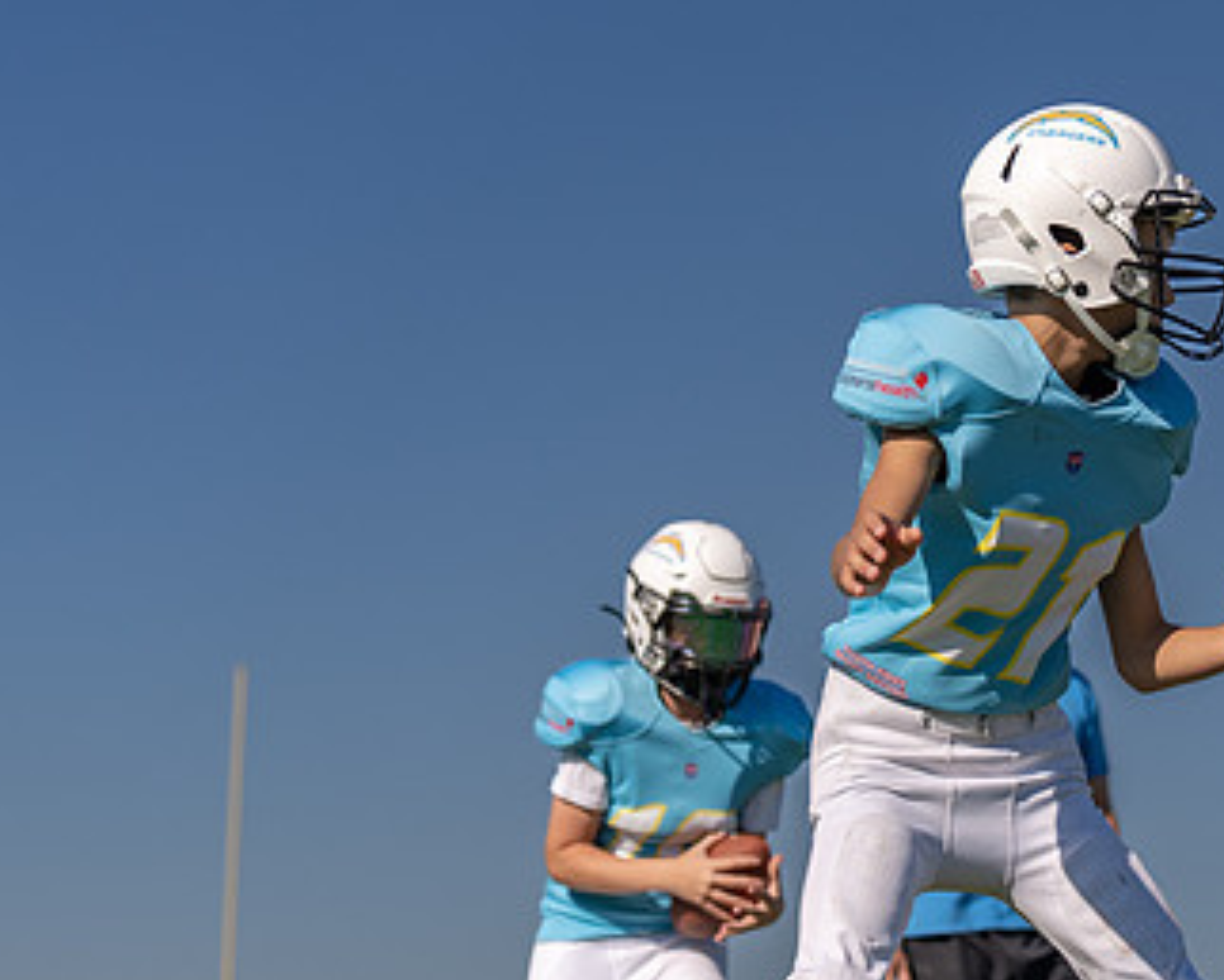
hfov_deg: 13.8
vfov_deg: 11.2
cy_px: 771
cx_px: 1072
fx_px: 5002
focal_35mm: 138
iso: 100
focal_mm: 70
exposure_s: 1/4000
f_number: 3.2
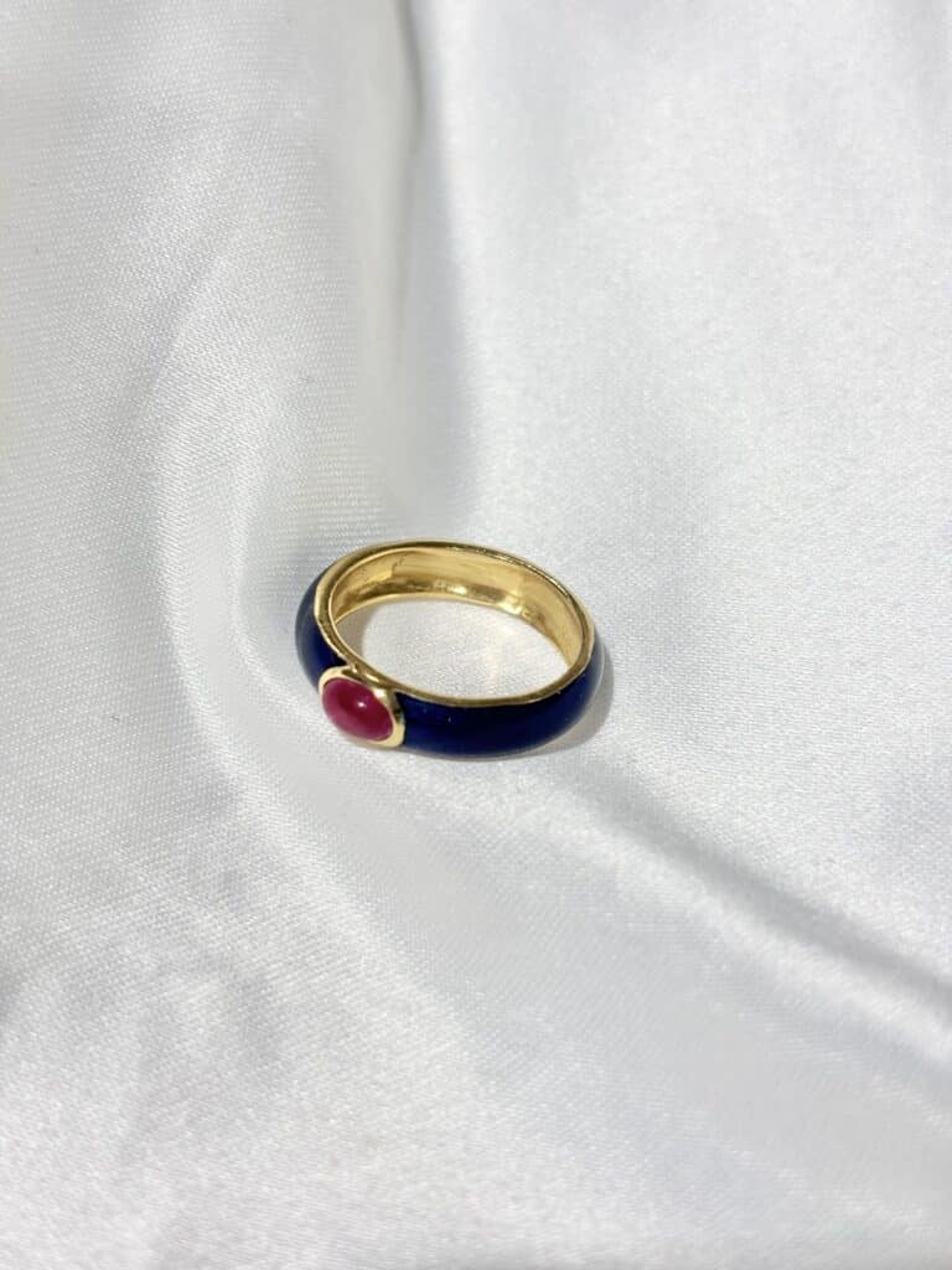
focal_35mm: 52
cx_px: 476
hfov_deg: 28.0
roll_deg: -2.3
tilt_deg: -37.9
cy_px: 635
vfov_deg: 36.8
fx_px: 1907
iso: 32
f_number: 1.6
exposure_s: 1/426
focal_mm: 5.96
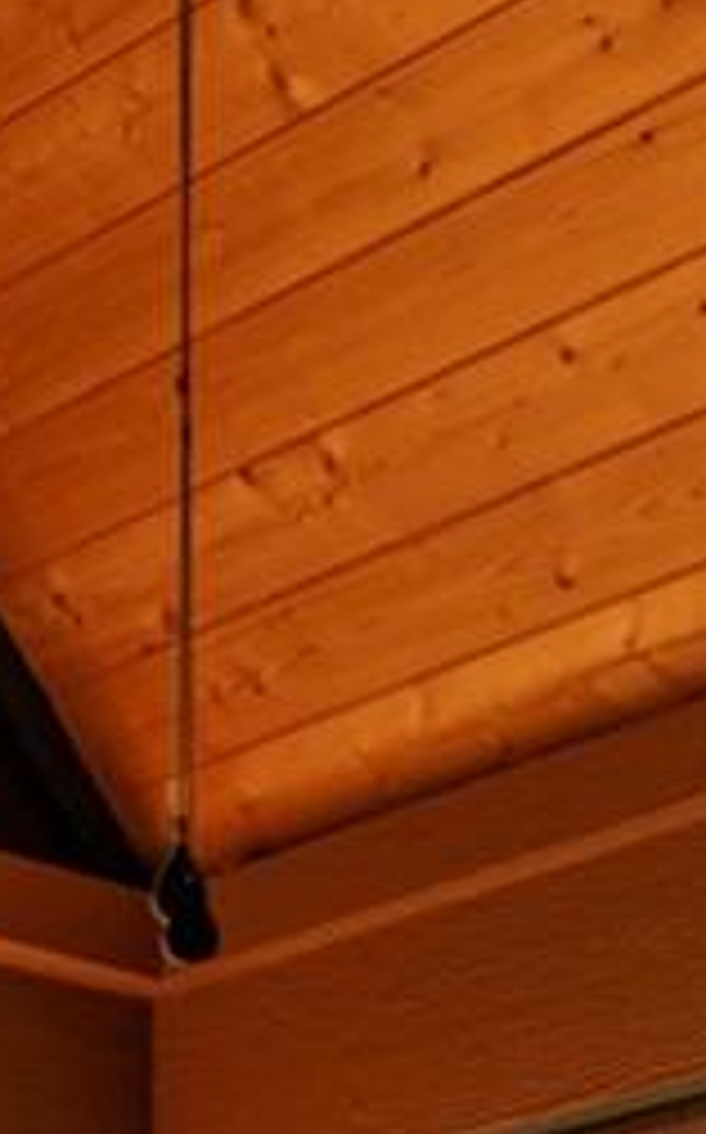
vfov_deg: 14.8
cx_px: -1142
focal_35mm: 116
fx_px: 3579
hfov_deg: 9.6
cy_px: 2264
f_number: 8
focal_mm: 14
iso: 320
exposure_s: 1/500
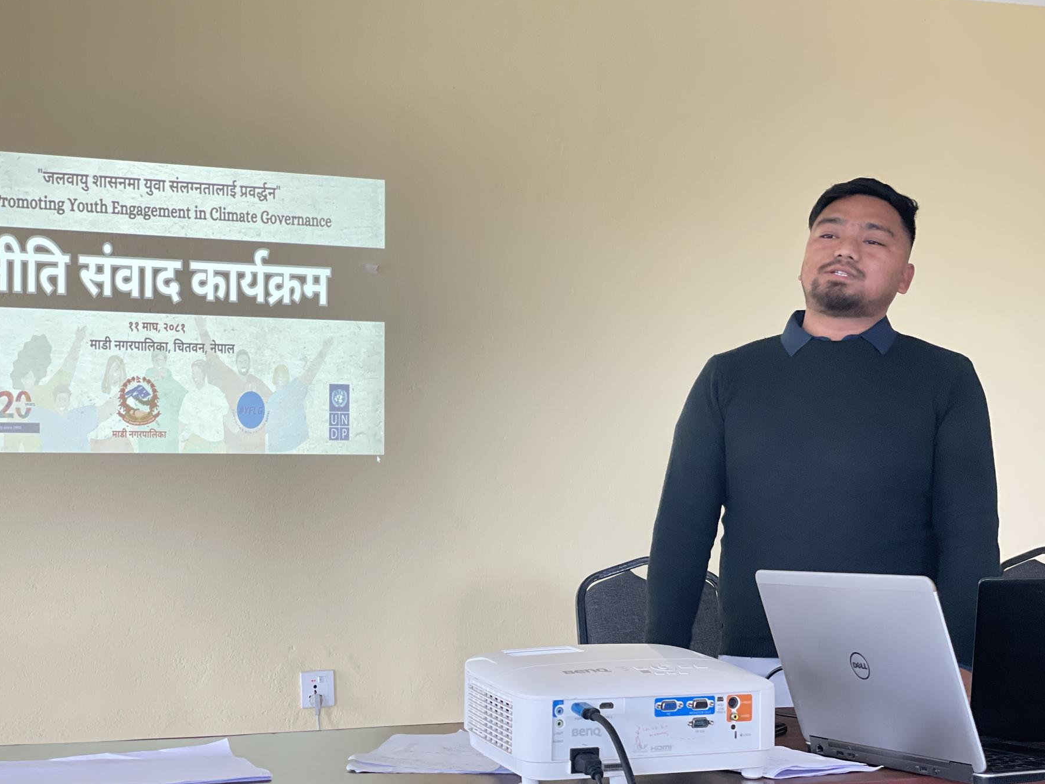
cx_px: 485
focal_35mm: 56
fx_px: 1690
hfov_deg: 34.3
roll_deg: +0.5
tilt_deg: +4.3
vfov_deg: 26.1
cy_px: 390
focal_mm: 6
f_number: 2
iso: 250
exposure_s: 1/120
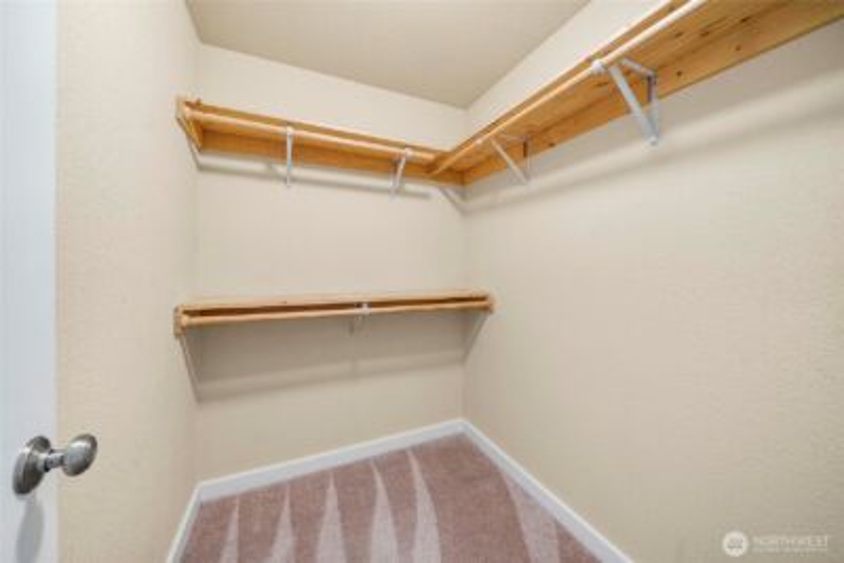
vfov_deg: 90.1
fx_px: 281
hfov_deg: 112.6
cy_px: 282
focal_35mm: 12
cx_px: 422
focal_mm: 12
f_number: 7.1
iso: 1000
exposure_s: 1/60
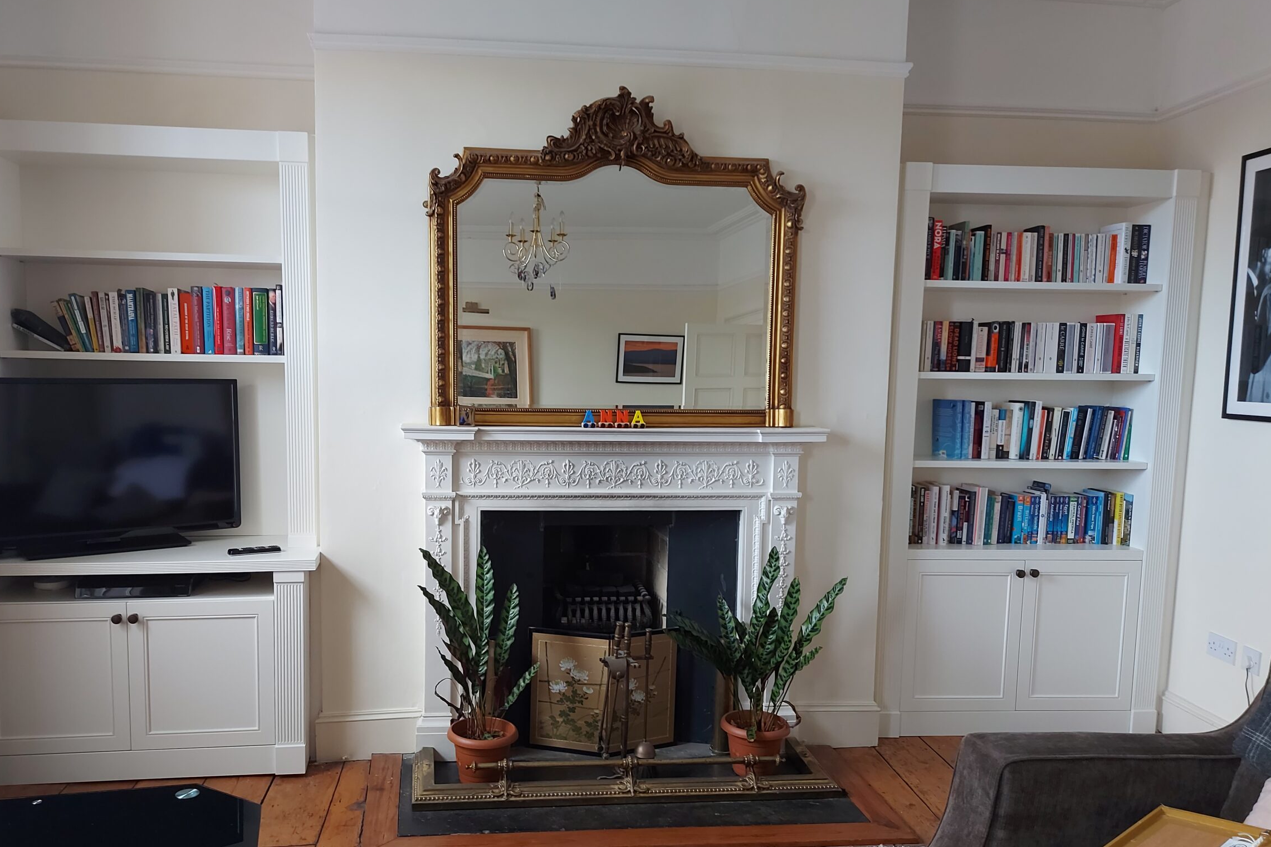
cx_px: 573
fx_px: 988
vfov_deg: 46.2
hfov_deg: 65.3
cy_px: 491
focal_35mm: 28
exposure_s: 1/50
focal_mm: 5.23
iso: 125
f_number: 1.8
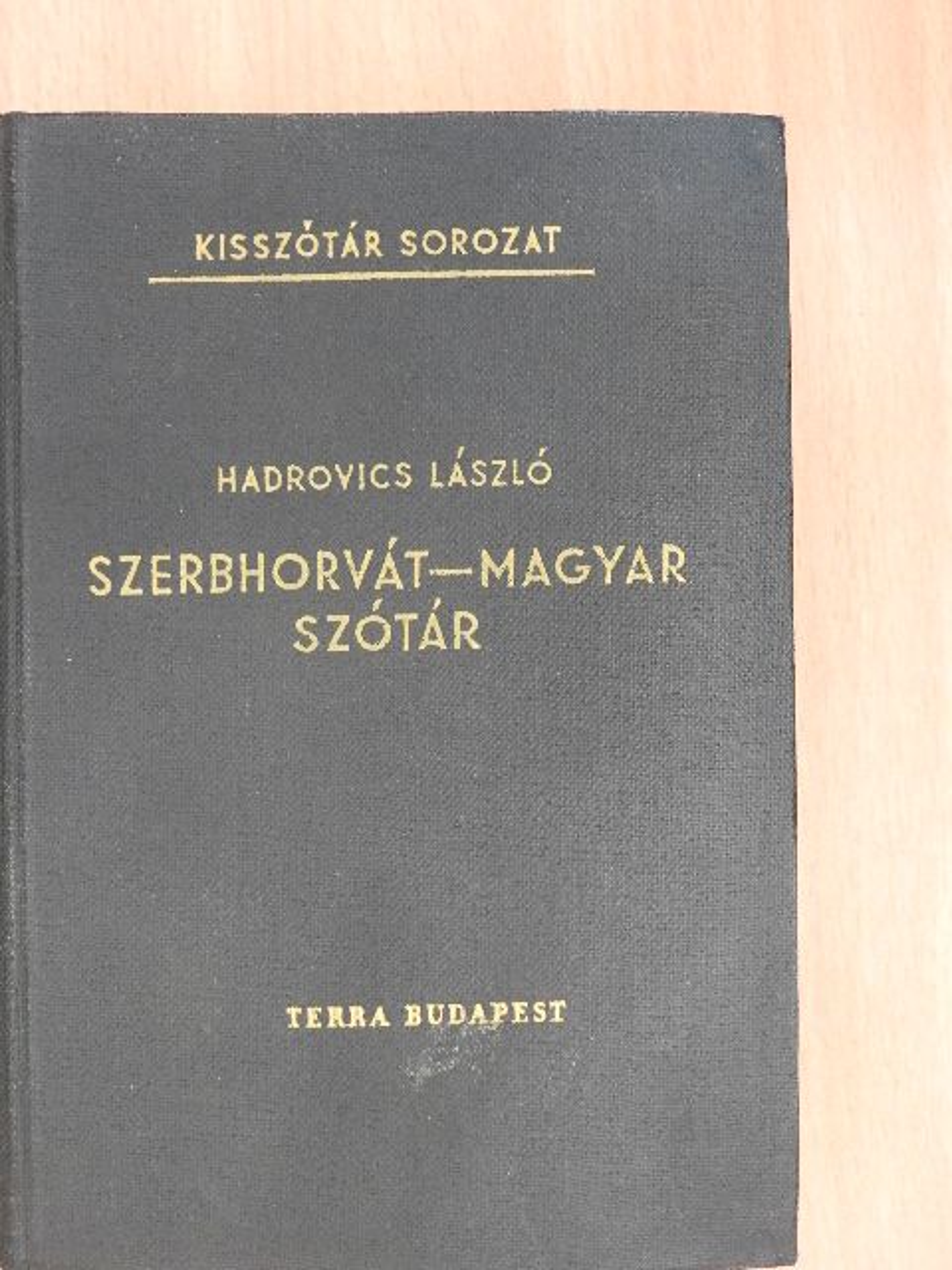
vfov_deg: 38.2
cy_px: 635
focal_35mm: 50
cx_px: 476
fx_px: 1833
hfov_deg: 29.1
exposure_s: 1/8
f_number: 4
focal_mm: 9
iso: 720
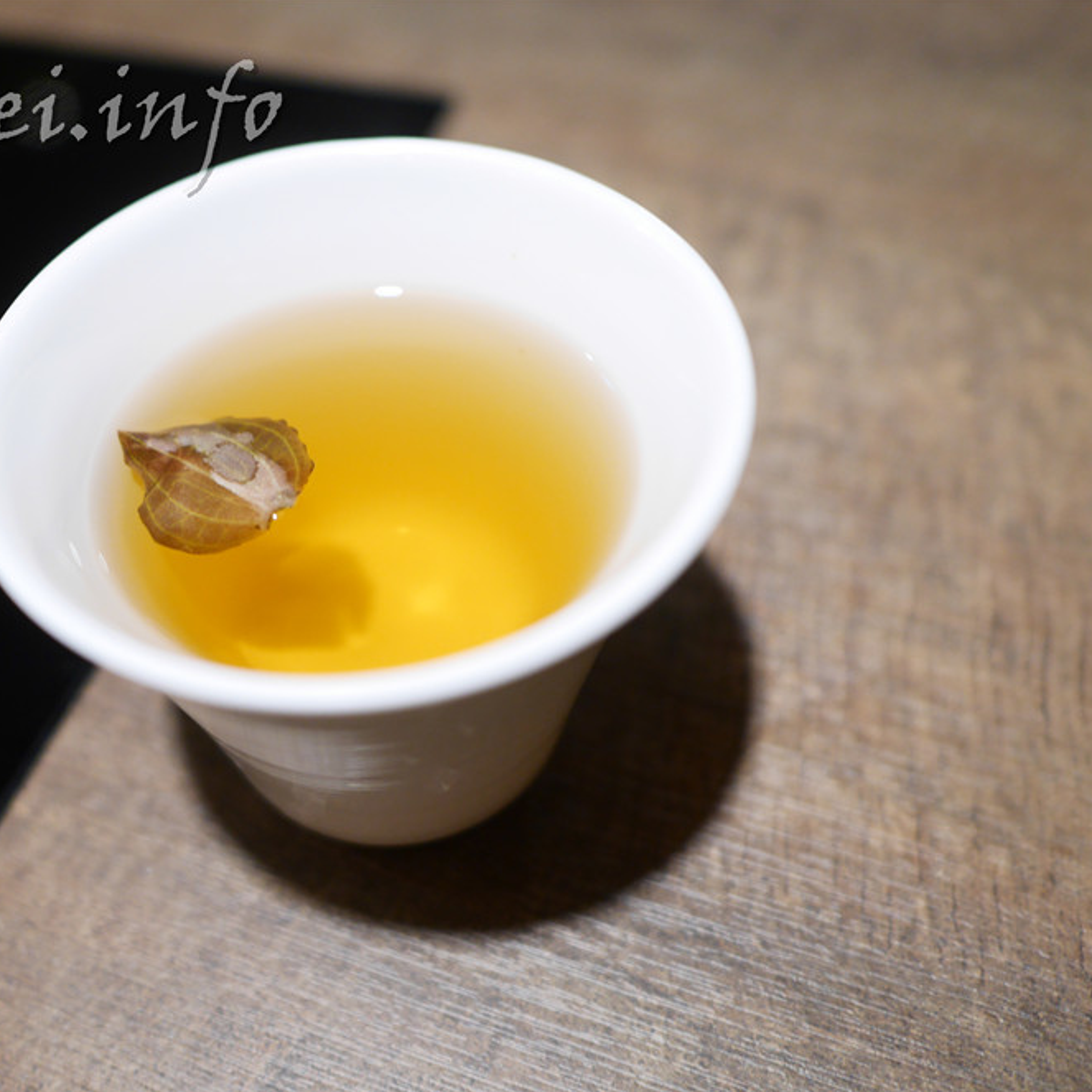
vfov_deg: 46.0
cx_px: 400
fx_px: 1285
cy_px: 553
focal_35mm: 36
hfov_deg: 45.6
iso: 640
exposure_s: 1/60
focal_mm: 15
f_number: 1.7
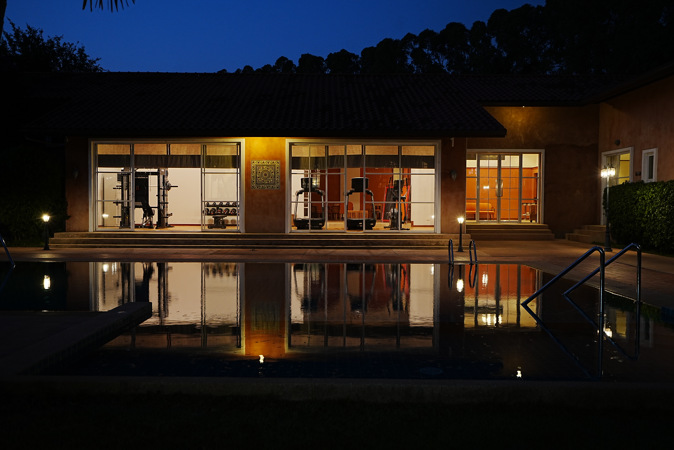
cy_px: 225
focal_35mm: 33
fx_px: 618
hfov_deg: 57.2
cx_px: 337
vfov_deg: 40.0
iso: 200
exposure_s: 1/4
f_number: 5.6
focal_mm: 33
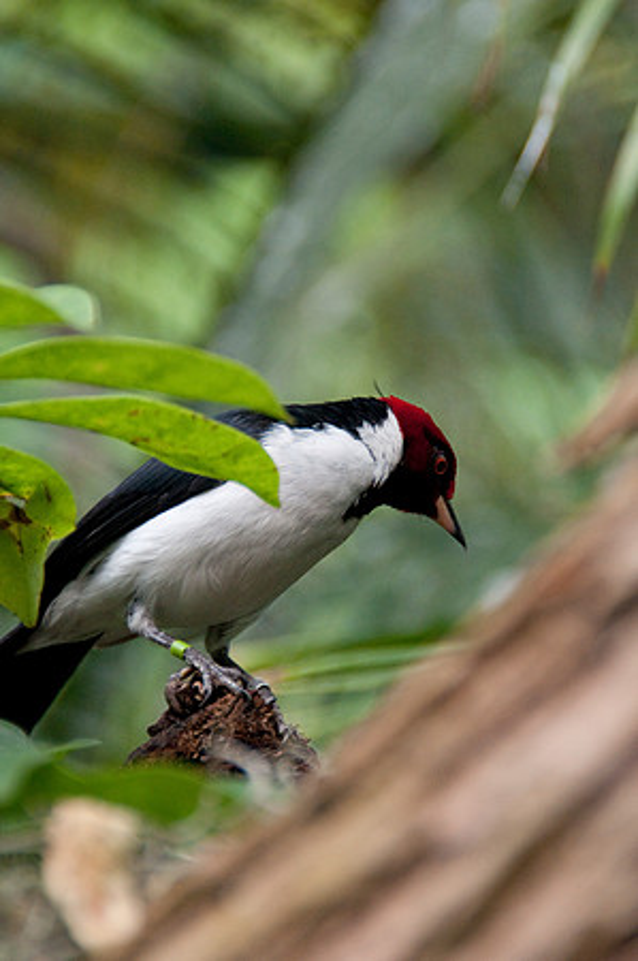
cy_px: 480
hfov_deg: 4.6
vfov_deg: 6.9
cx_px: 319
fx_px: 7993
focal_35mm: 300
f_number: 6.3
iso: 1100
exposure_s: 1/1000
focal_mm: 200
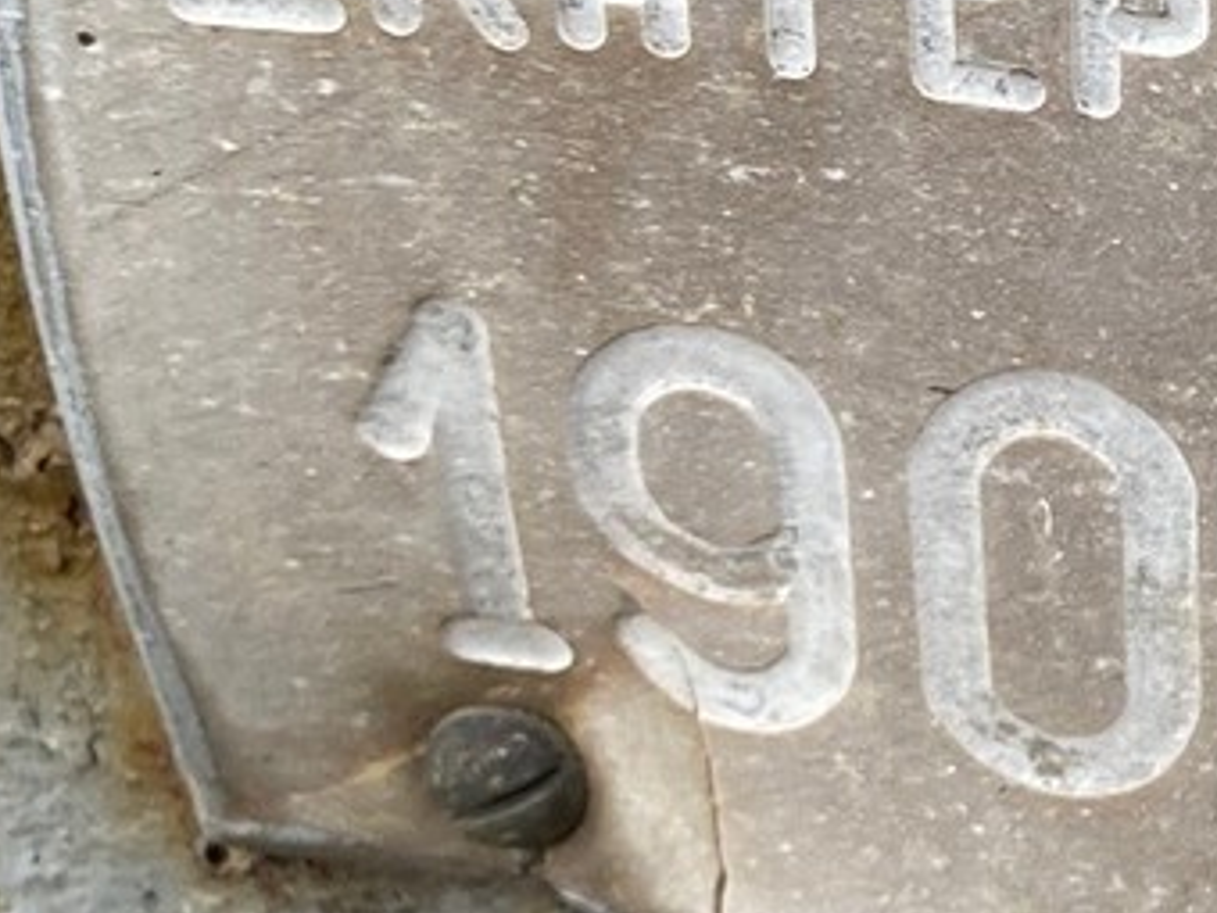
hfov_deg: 15.6
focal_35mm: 110
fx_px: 3867
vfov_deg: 13.4
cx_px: 2101
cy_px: 215
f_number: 1.8
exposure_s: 1/150
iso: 32
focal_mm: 4.25
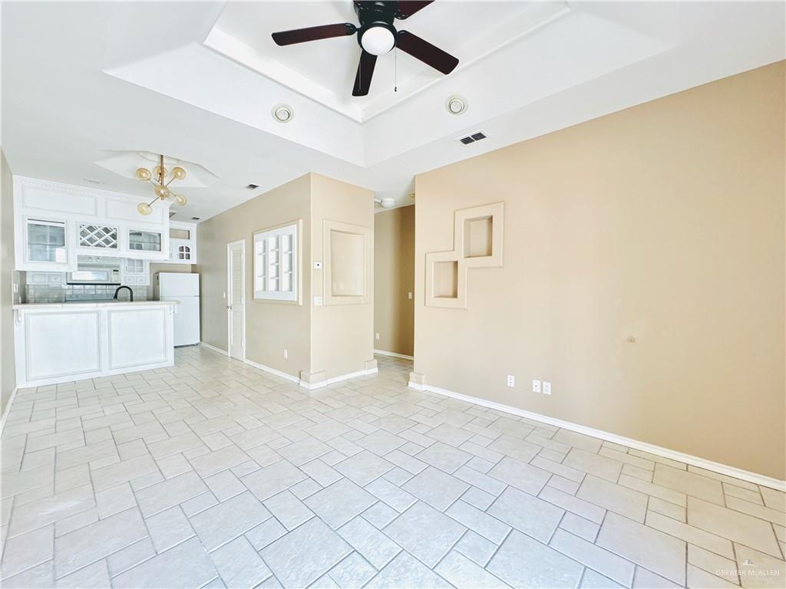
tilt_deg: -1.8
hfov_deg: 102.1
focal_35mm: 14
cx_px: 393
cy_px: 294
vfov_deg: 85.7
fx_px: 318
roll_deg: -0.2
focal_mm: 2.22
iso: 320
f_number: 2.2
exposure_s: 1/45
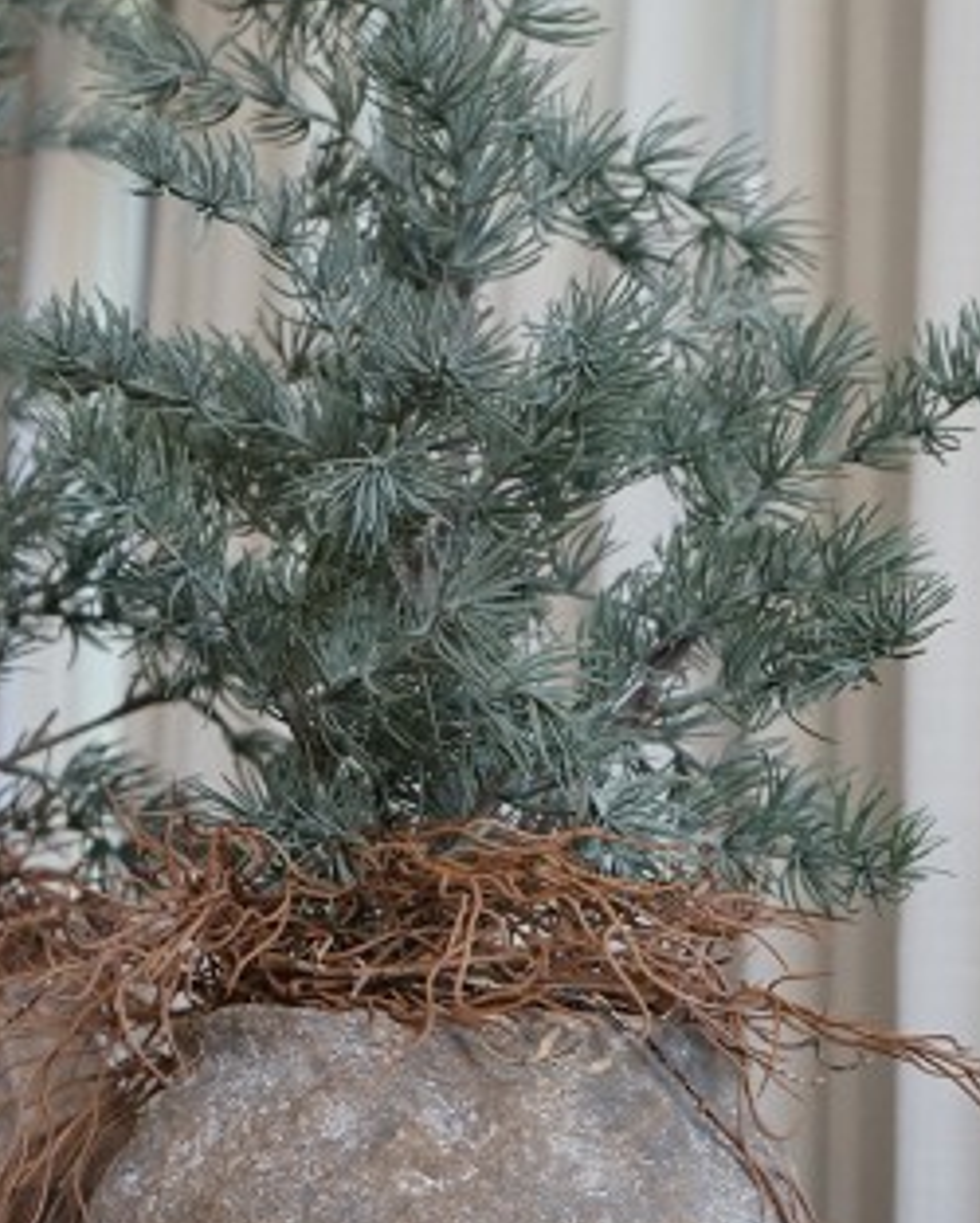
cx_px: 568
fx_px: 2680
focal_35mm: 74
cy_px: 749
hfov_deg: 20.7
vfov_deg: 25.6
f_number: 5.6
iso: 2500
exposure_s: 1/160
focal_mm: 41
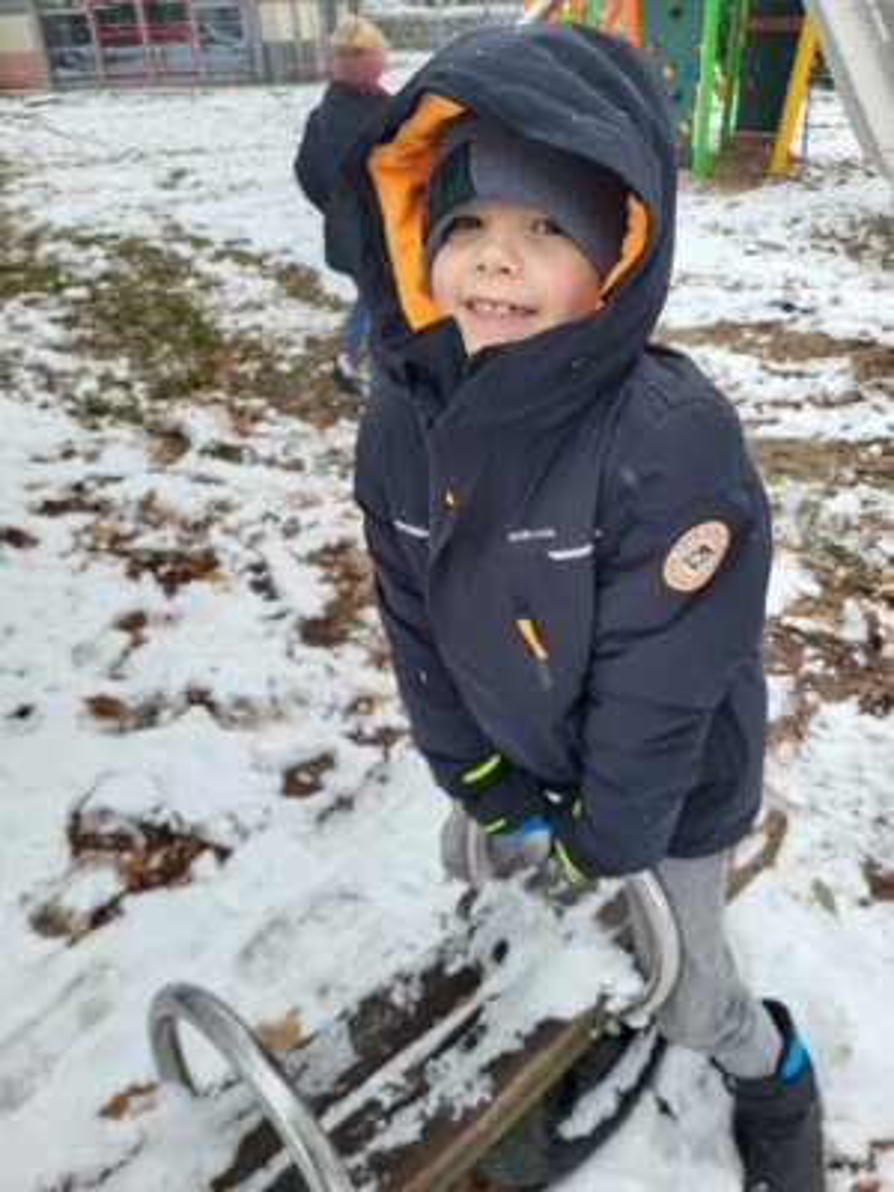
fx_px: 895
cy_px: 596
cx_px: 447
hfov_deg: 53.1
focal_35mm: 26
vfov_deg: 67.3
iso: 40
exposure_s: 1/238
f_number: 1.8
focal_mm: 5.4
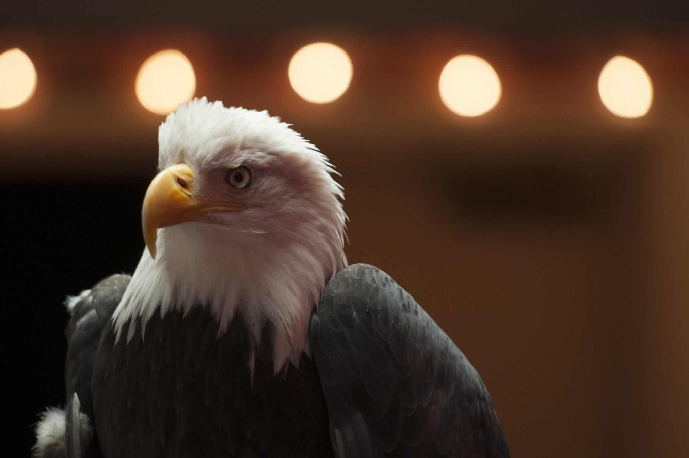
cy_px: 229
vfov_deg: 4.6
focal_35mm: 300
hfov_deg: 6.9
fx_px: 5734
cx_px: 344
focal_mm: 200
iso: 800
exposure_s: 1/100
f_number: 2.8
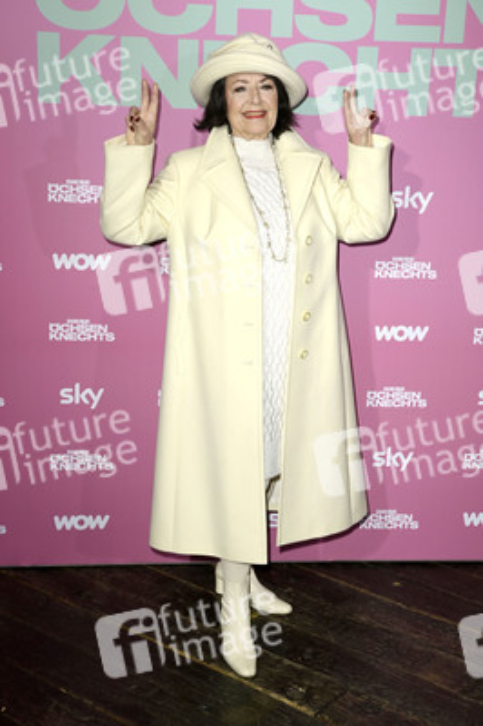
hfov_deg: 28.0
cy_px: 363
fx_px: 968
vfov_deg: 41.1
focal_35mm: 48
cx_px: 242
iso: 400
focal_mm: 48
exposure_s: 1/250
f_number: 5
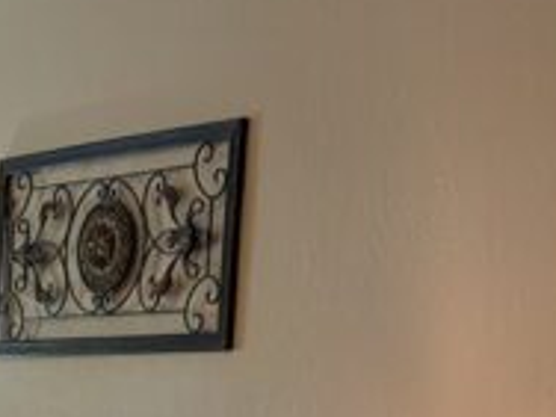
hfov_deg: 13.5
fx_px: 2184
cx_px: -336
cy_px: 1044
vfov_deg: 9.5
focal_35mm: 136
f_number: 1.68
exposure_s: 1/120
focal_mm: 6.9
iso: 59
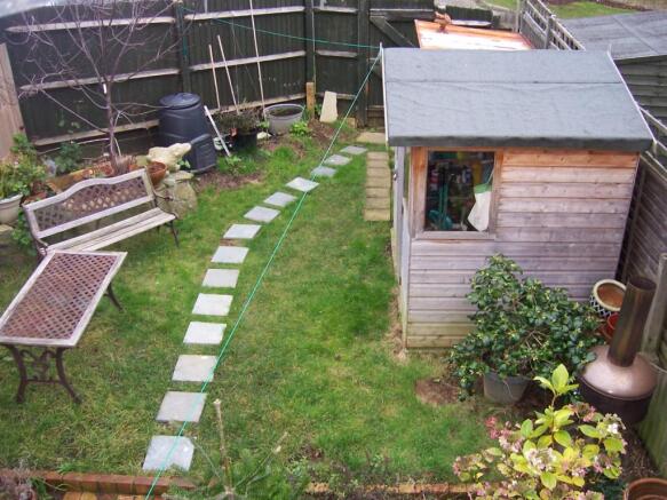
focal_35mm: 36
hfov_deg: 51.4
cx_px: 334
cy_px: 250
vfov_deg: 39.6
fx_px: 694
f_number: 3
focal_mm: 6
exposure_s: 1/60
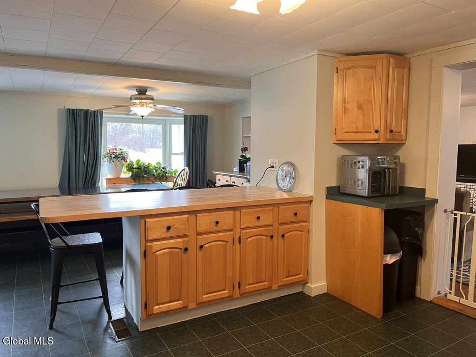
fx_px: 358
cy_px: 178
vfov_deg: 53.1
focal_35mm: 26
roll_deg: -0.5
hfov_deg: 67.3
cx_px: 238
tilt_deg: -4.3
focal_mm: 5.1
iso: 125
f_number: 1.6
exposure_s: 1/60
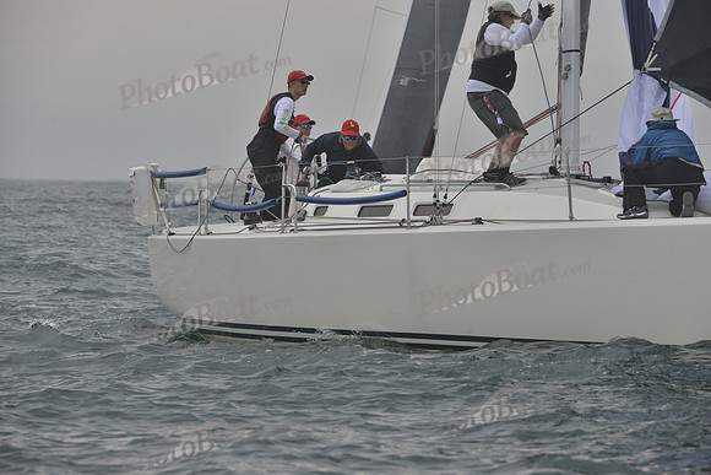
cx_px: 356
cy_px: 238
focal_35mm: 200
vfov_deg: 6.9
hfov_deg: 10.3
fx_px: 3951
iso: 280
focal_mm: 200
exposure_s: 1/800
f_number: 7.1
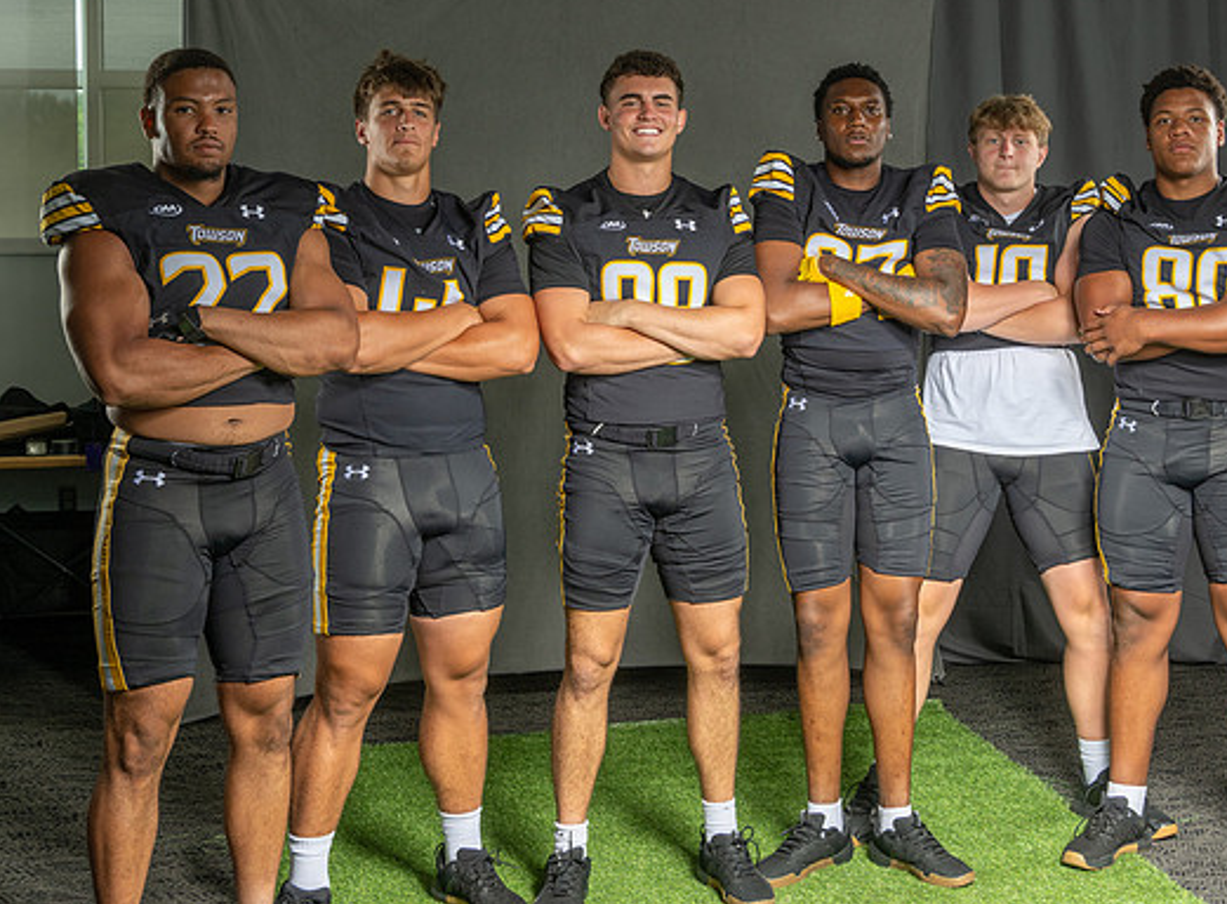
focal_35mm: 55
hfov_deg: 34.8
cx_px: 829
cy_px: 270
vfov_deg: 26.1
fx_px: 1937
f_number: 8
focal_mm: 34
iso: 200
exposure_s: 1/200
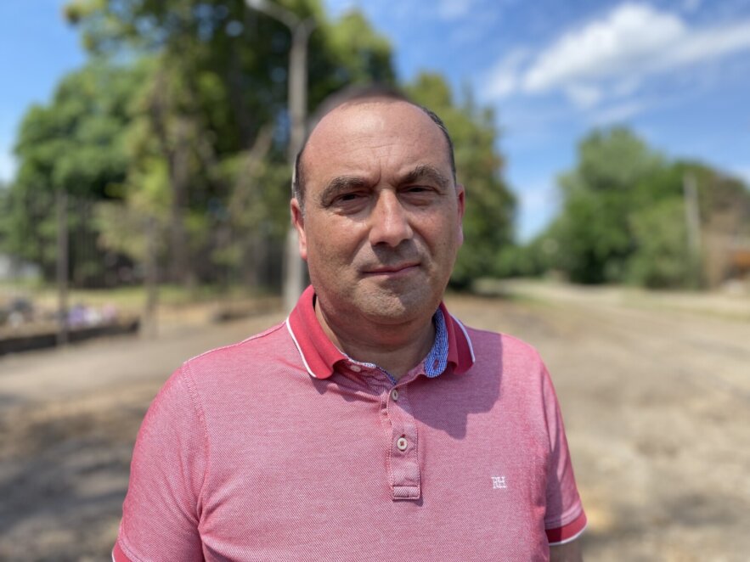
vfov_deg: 53.1
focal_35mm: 26
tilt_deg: -1.4
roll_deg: +1.2
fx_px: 563
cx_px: 375
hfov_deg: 67.3
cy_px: 281
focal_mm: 4.25
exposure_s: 1/1377
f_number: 1.8
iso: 32
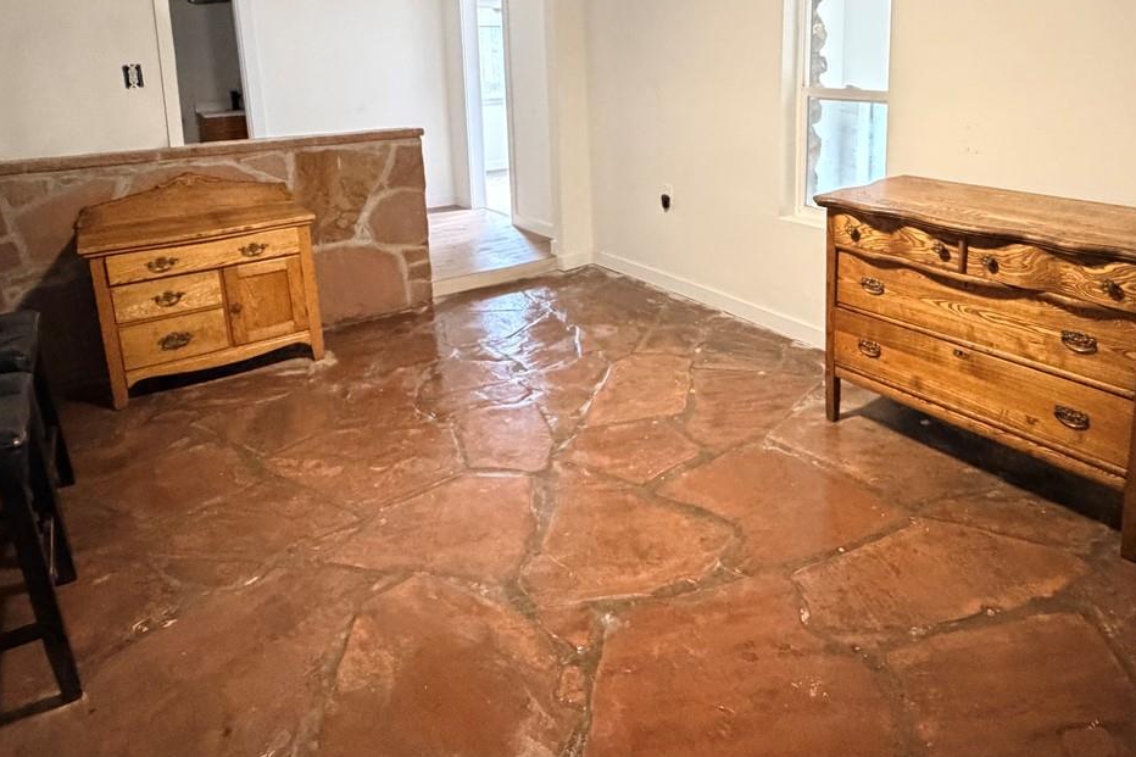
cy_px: 195
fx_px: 789
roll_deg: +1.1
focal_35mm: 25
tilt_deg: -10.9
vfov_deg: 49.4
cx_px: 656
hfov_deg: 71.1
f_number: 2.2
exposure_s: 1/60
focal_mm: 2.22
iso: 1000
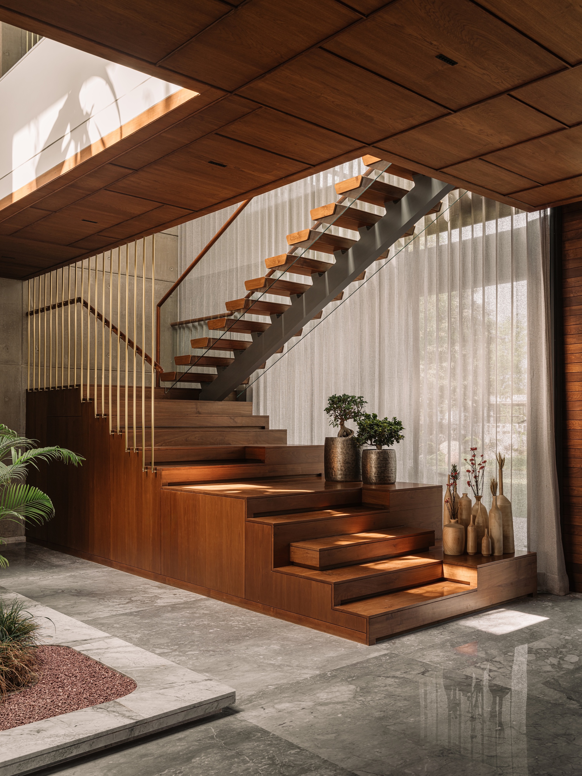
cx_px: 291
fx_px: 695
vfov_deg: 58.4
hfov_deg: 45.4
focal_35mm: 31
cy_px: 388
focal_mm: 40
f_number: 10
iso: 100
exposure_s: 1/3.33
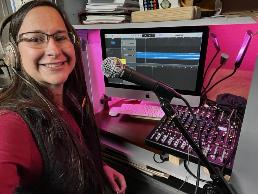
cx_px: 129
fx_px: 171
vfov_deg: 58.9
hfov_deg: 73.9
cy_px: 97
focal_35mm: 23
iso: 400
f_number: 2.2
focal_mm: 2.71
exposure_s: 1/39
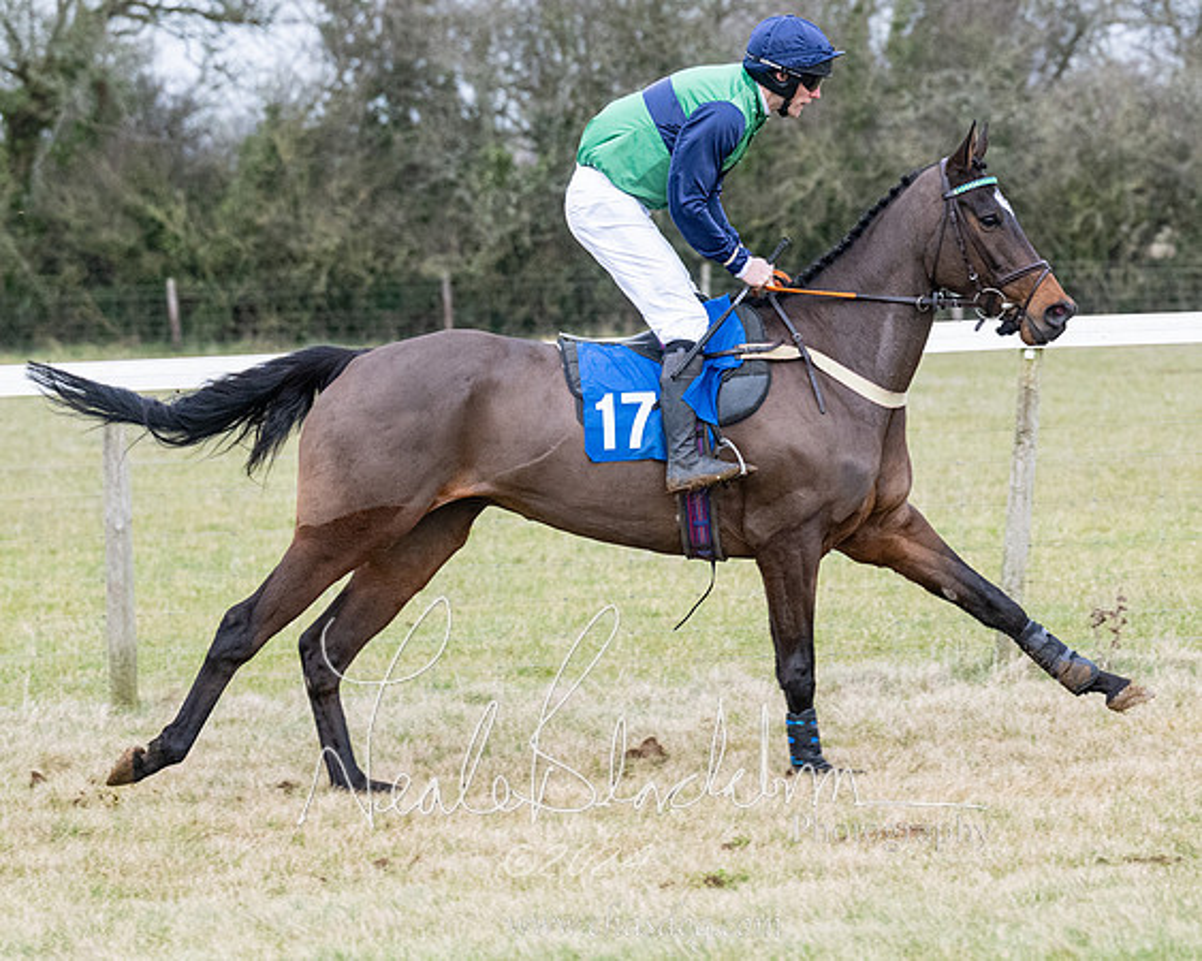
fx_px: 7714
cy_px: 538
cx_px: 783
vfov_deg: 7.1
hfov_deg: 8.9
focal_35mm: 217
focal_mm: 115
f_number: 4
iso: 1600
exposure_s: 1/800
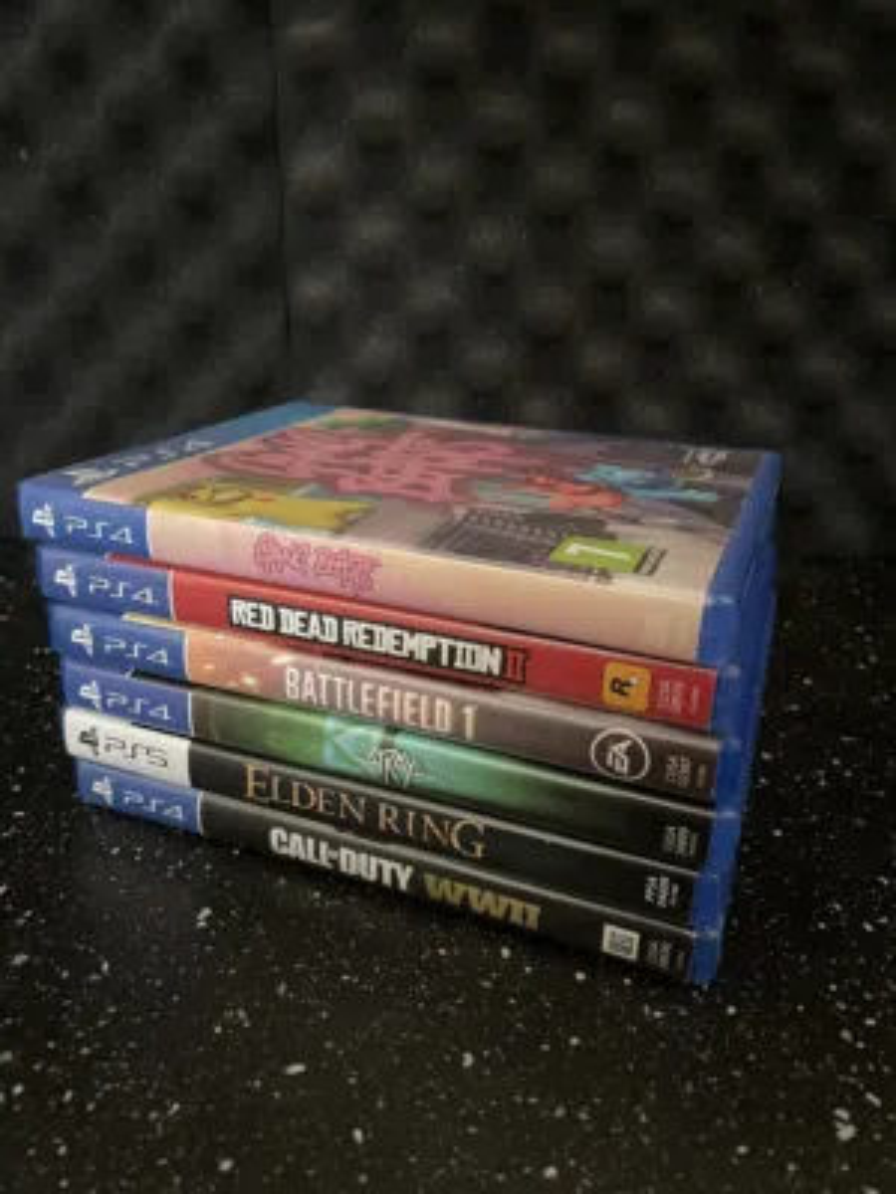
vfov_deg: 67.3
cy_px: 597
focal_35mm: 26
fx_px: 897
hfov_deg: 53.1
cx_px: 448
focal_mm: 4.2
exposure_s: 1/25
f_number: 1.6
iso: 800
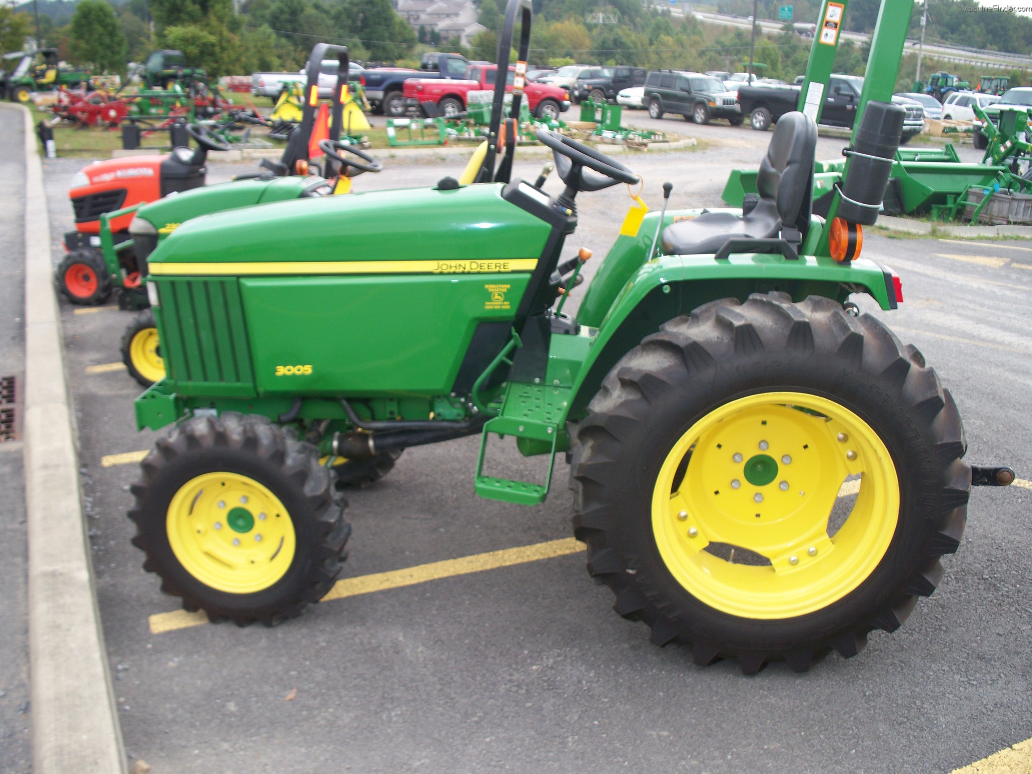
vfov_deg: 39.7
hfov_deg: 51.4
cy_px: 387
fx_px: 1073
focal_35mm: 36
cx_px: 516
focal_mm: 7.54
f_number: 2.8
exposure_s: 1/125
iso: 64
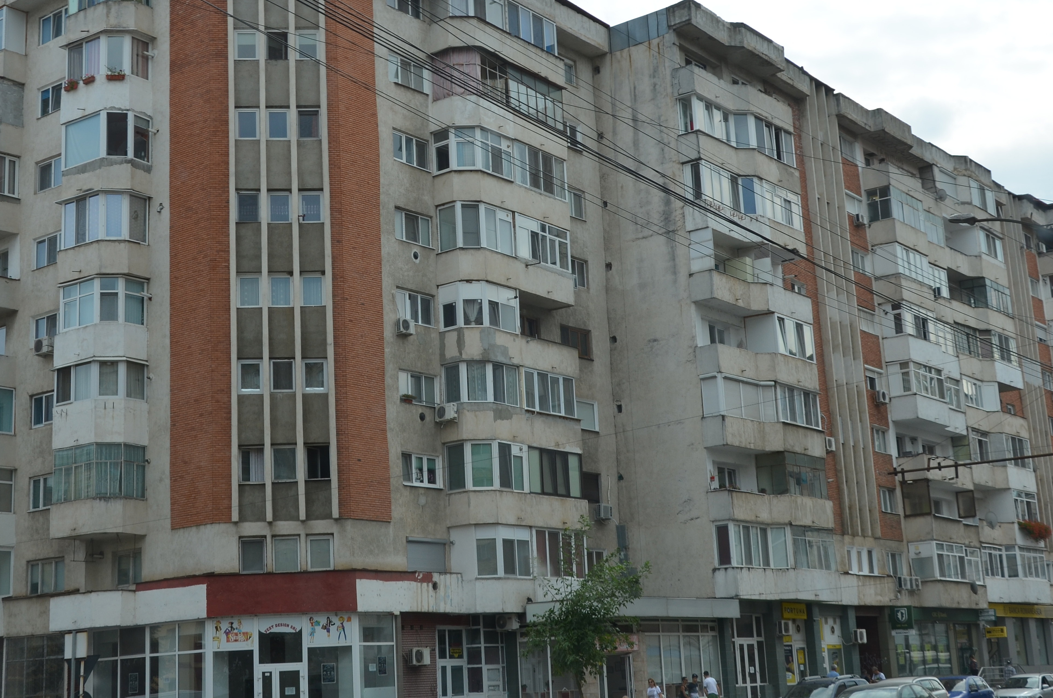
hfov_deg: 41.4
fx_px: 1391
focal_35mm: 48
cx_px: 472
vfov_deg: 28.1
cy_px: 281
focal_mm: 25
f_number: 8
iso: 125
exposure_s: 1/250
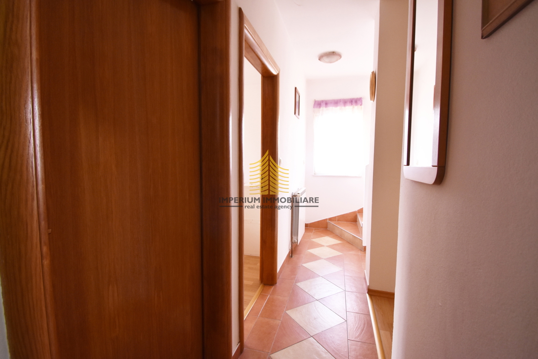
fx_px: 224
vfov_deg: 77.3
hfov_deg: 100.4
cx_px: 269
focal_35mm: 15
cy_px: 180
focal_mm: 10
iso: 800
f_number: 4.5
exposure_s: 1/15
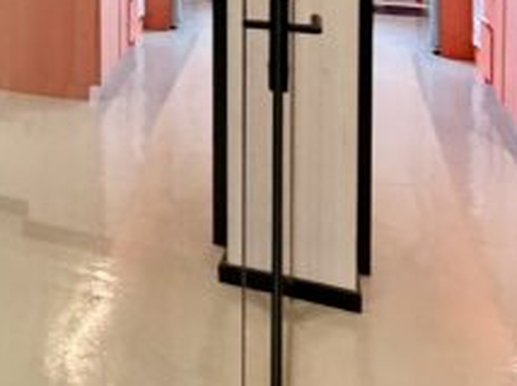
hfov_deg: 19.4
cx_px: -474
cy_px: -145
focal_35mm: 67
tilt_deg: -3.8
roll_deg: +3.5
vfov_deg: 19.7
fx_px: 1000
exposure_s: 1/50
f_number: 2.2
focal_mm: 2.22
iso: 500
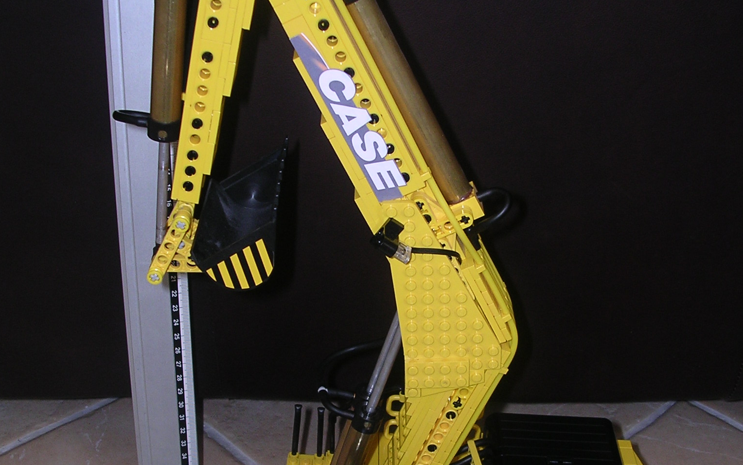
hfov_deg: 37.5
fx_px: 1093
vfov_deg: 23.9
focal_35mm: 54
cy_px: 303
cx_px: 372
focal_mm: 5.8
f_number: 2.8
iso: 100
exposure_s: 1/60.1
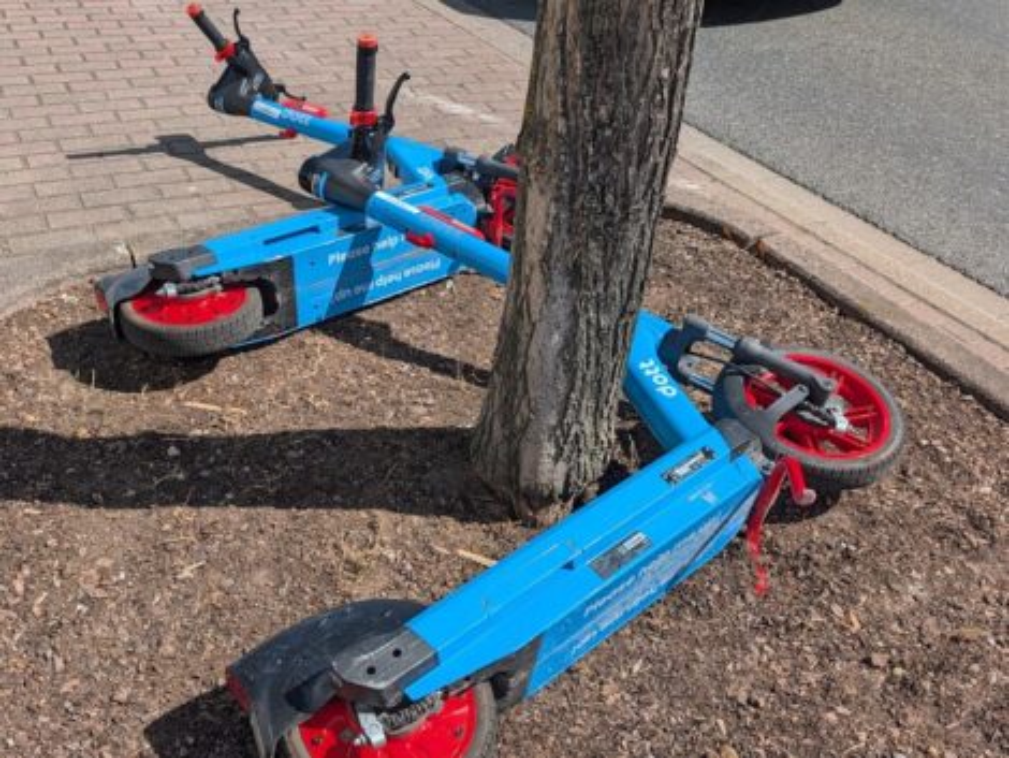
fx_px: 700
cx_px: 504
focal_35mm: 24
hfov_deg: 71.6
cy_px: 379
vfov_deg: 56.9
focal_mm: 6.9
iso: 19
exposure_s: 1/1361
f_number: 1.68
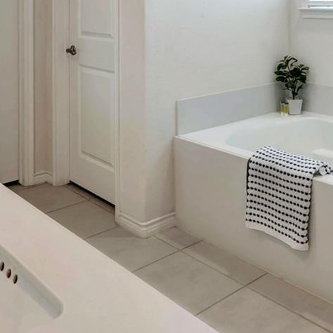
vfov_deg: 34.5
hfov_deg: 38.0
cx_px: 214
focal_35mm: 44
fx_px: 479
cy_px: -8
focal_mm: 12
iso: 100
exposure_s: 1/2
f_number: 11
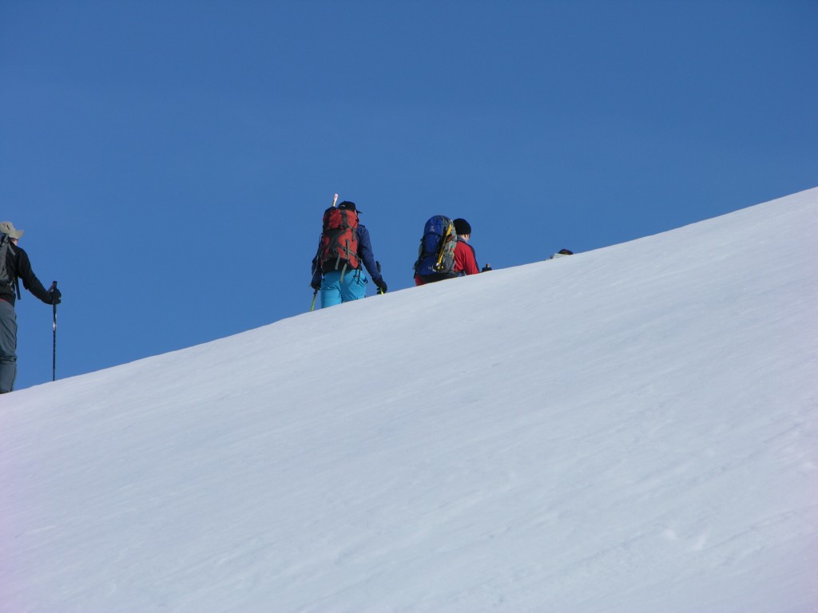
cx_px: 409
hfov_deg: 7.1
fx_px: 6617
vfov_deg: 5.3
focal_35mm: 280
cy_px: 306
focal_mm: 71.2
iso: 50
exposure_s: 1/411
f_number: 6.6
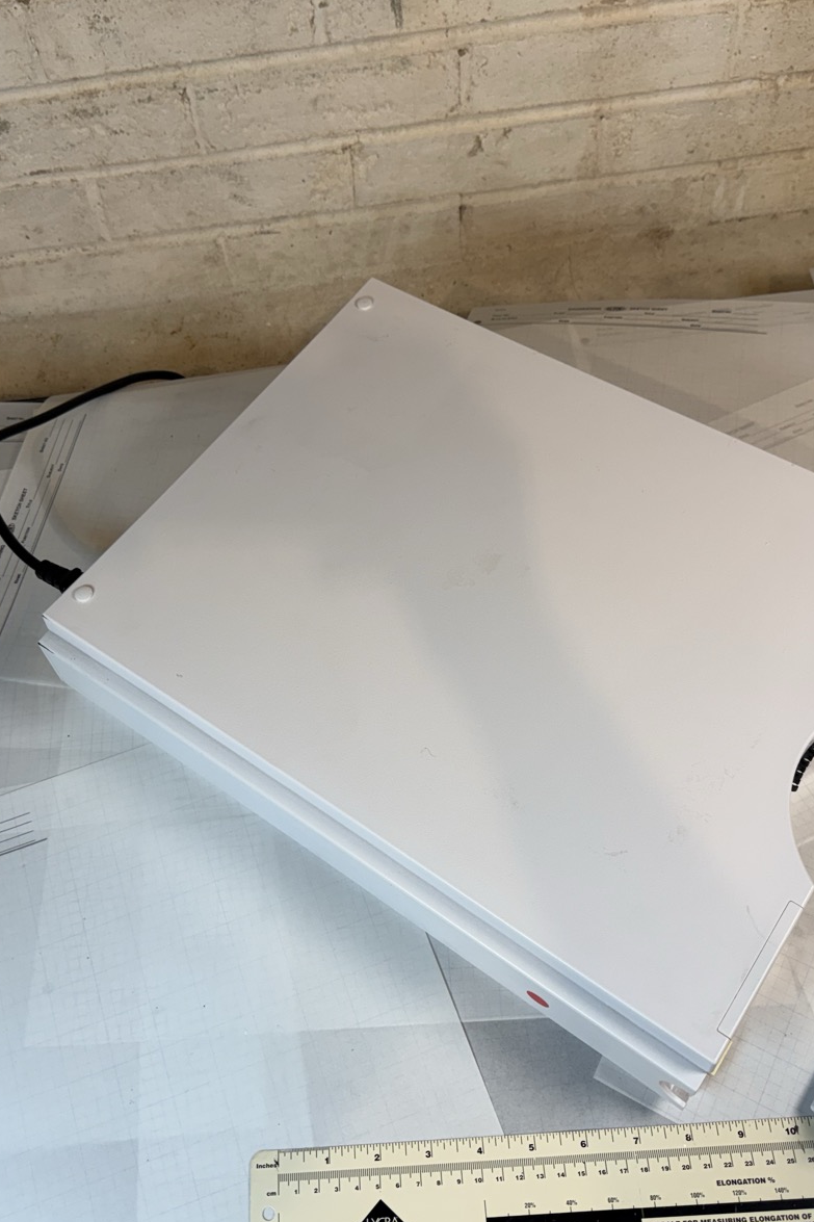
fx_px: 1153
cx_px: 367
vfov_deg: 55.8
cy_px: 620
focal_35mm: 34
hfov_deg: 38.8
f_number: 1.78
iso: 50
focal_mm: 6.76
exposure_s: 1/128
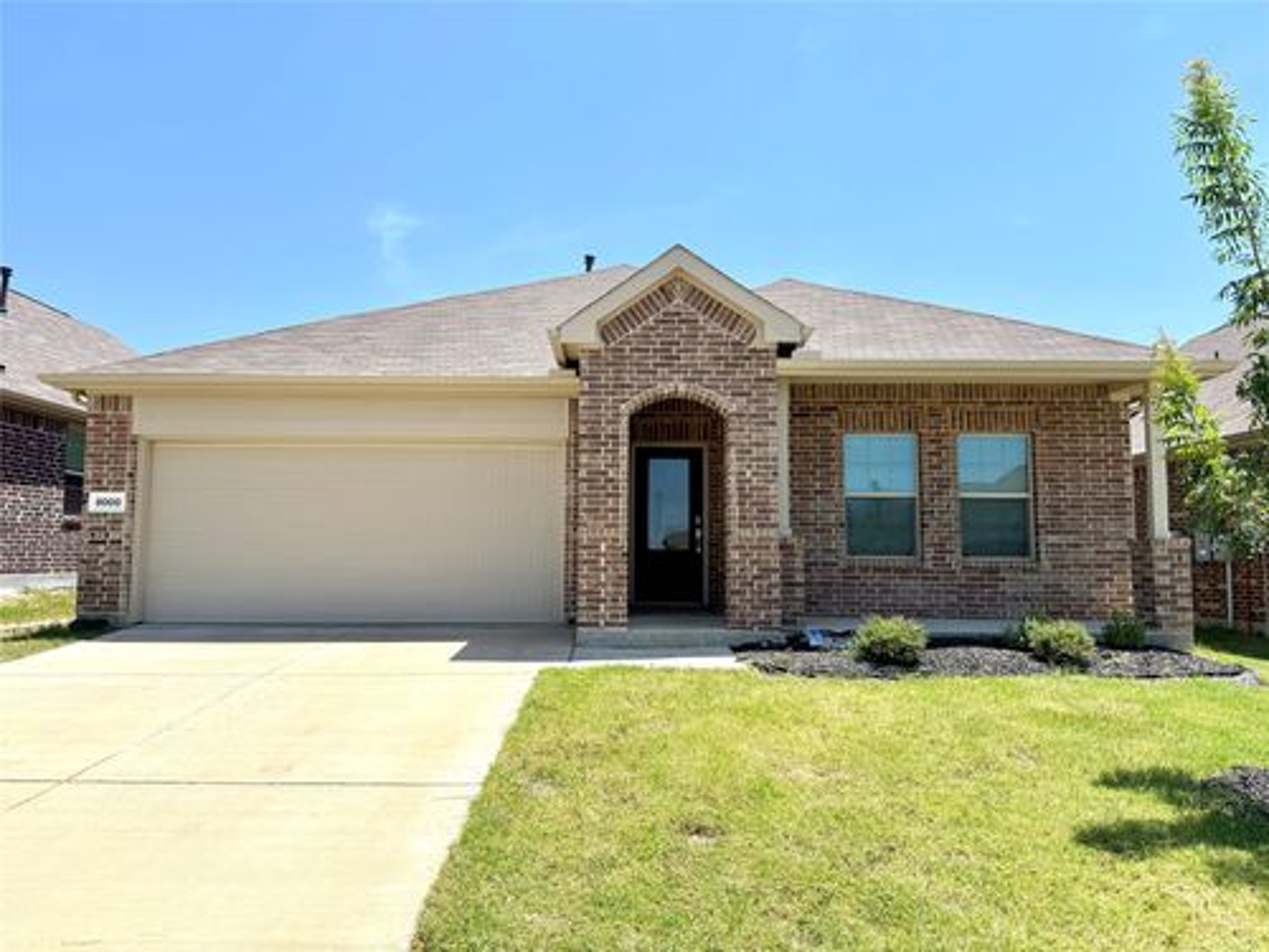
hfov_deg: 71.6
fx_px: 880
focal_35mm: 24
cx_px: 634
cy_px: 476
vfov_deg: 56.8
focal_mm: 6.76
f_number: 1.78
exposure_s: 1/5319
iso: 80
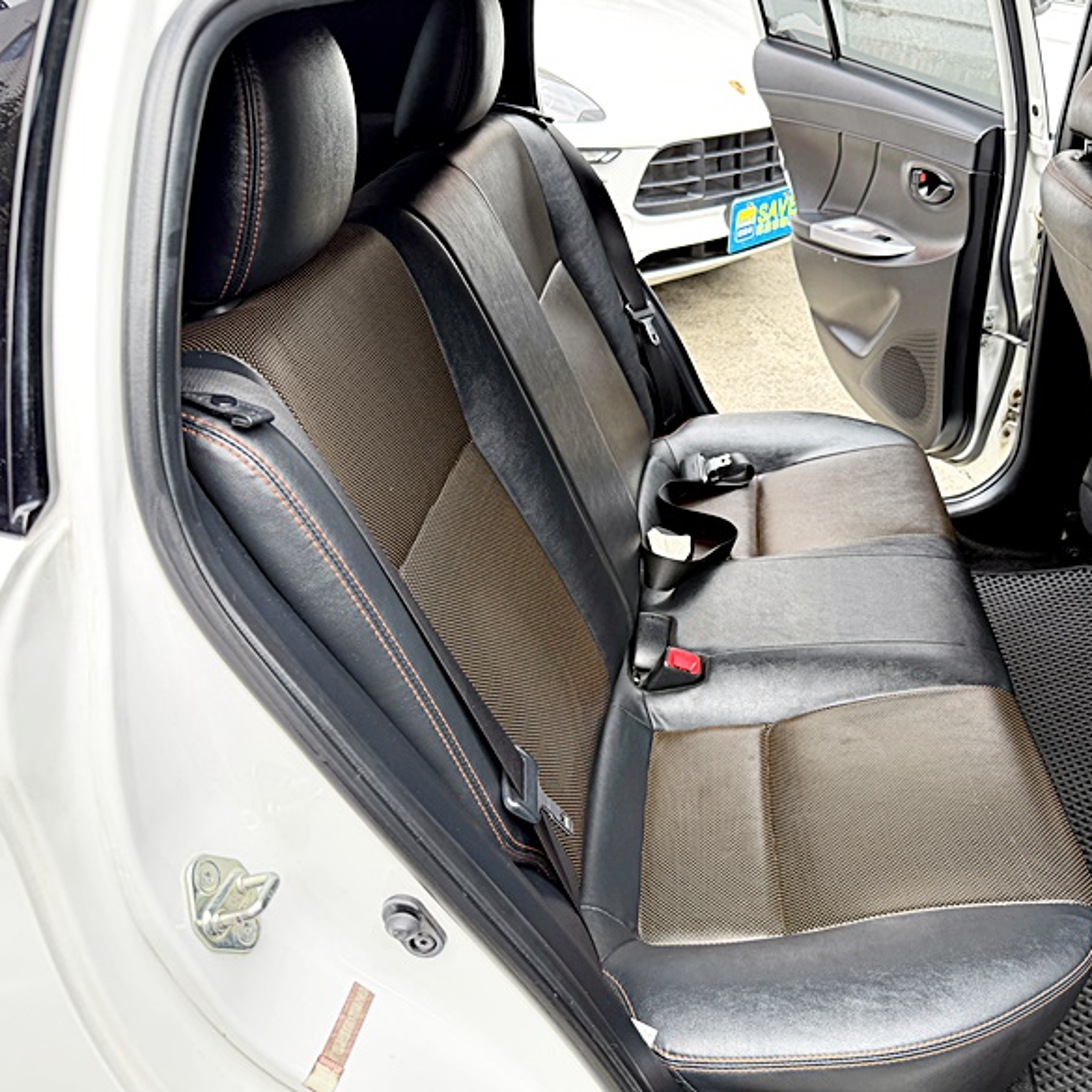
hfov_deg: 55.0
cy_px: 554
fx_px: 1035
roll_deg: -1.5
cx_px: 683
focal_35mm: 29
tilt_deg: -31.8
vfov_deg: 55.6
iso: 100
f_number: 1.78
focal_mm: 6.76
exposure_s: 1/379
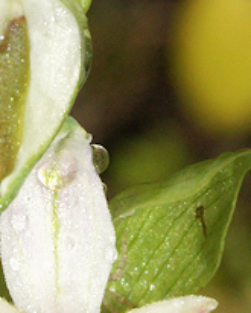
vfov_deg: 3.9
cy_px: 286
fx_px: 4565
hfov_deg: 3.1
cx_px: 51
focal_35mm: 492
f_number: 22
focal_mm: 90
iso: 800
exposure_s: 1/125
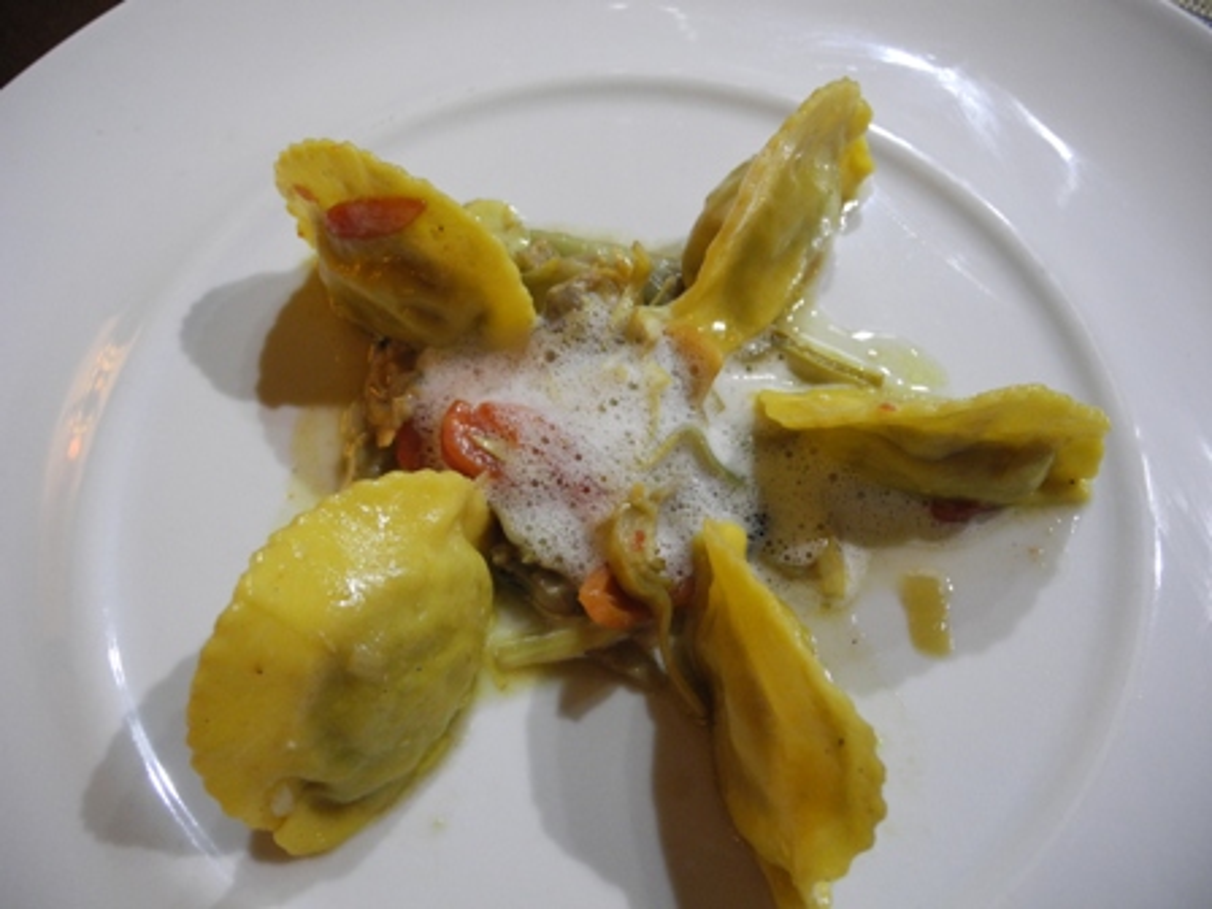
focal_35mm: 28
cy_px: 454
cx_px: 606
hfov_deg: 63.4
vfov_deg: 49.7
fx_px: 980
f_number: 2.8
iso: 400
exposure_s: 1/24.1
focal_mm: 6
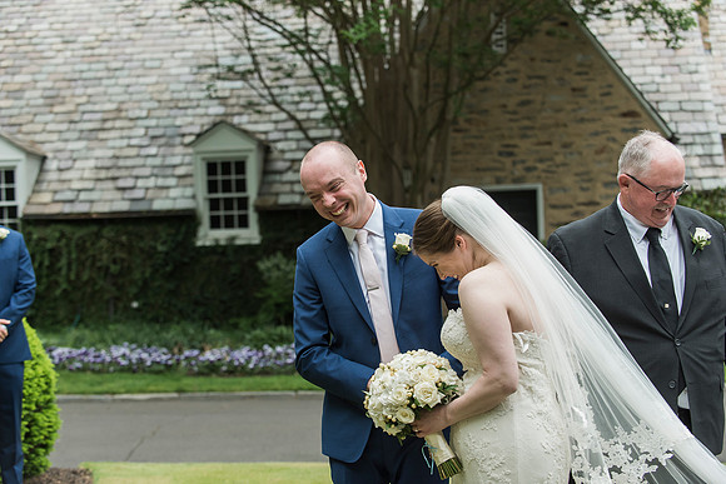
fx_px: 1412
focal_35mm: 70
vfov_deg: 19.5
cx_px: 363
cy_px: 242
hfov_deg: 28.8
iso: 800
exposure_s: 1/640
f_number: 4
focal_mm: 70
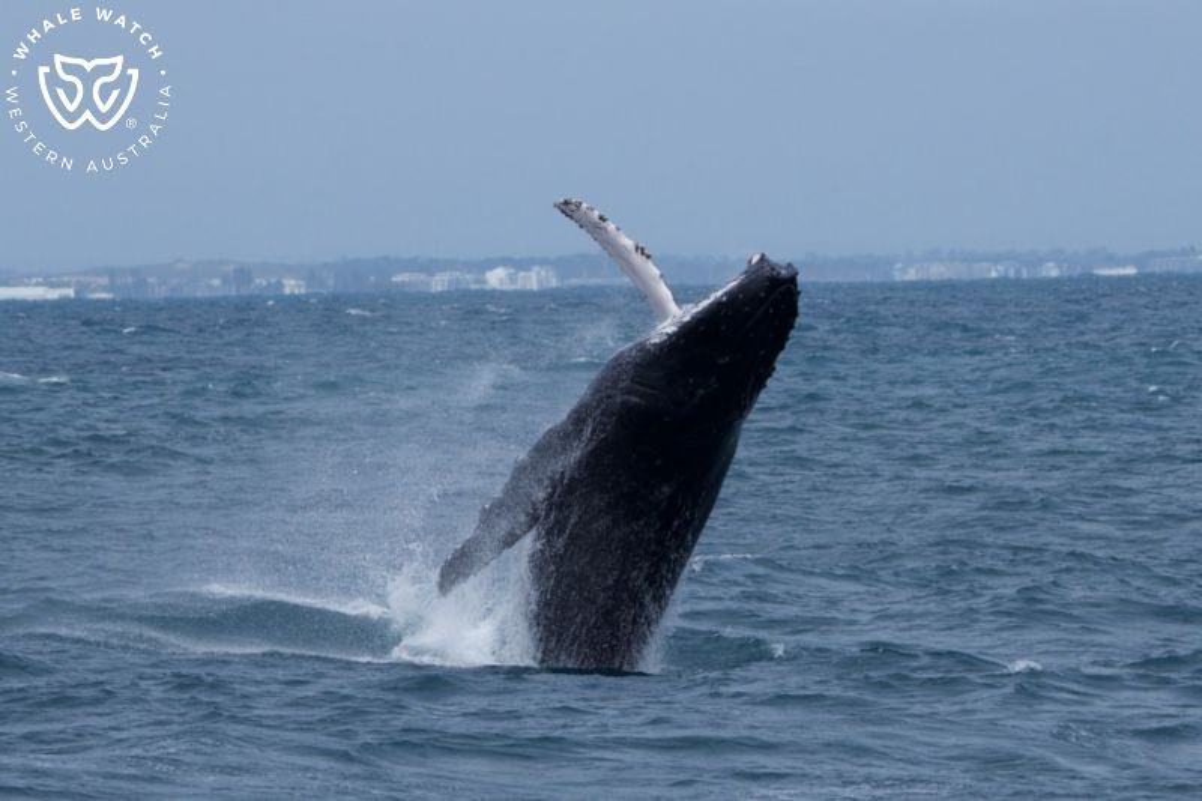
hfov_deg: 9.9
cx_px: 601
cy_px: 400
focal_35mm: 207
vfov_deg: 6.6
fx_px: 6910
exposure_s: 1/3200
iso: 640
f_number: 7.1
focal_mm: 207
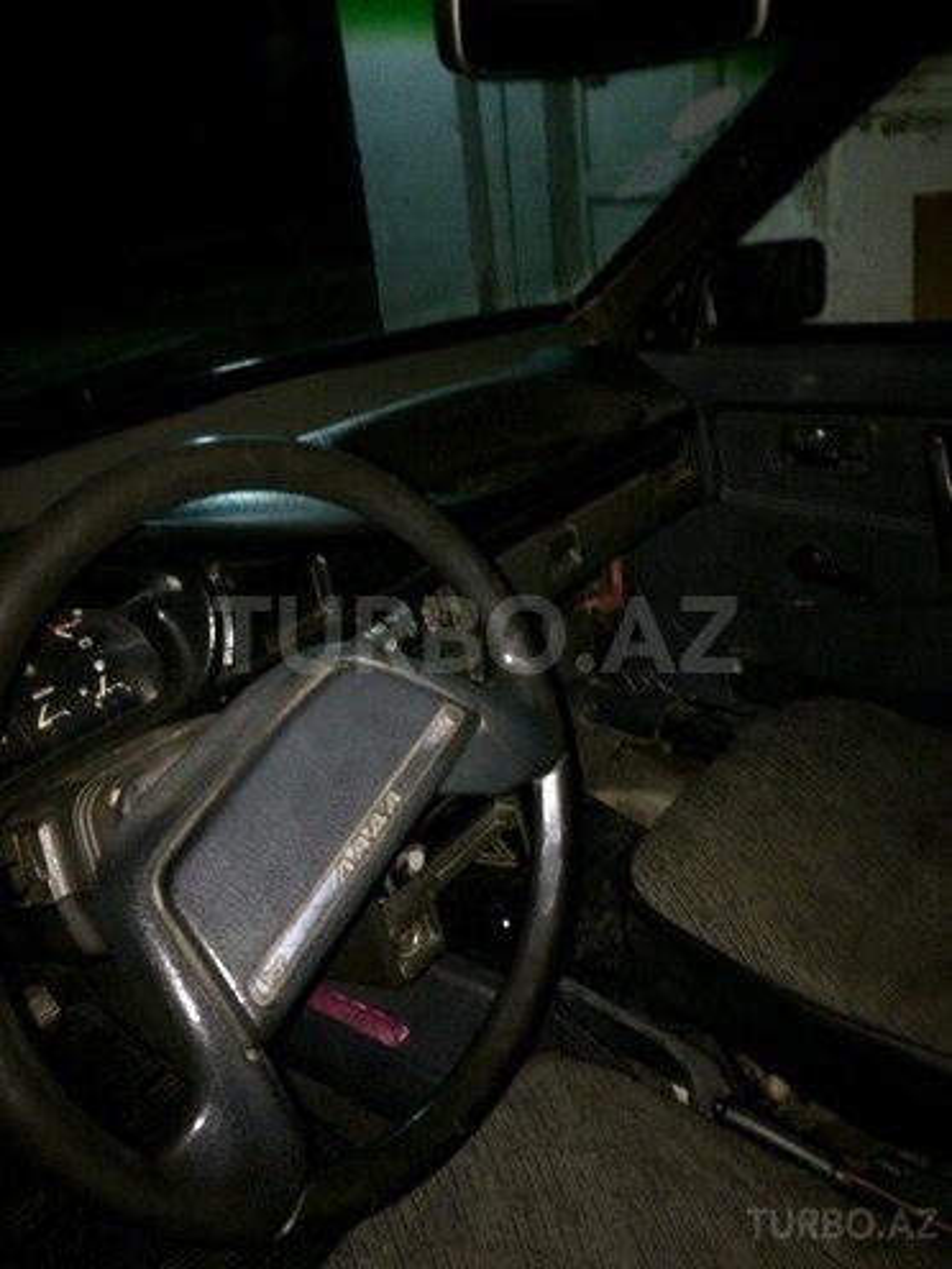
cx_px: 476
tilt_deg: -27.5
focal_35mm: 29
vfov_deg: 61.7
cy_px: 634
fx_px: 1063
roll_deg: +7.0
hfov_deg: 48.2
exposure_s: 1/17
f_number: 2.2
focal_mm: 4.15
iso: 200
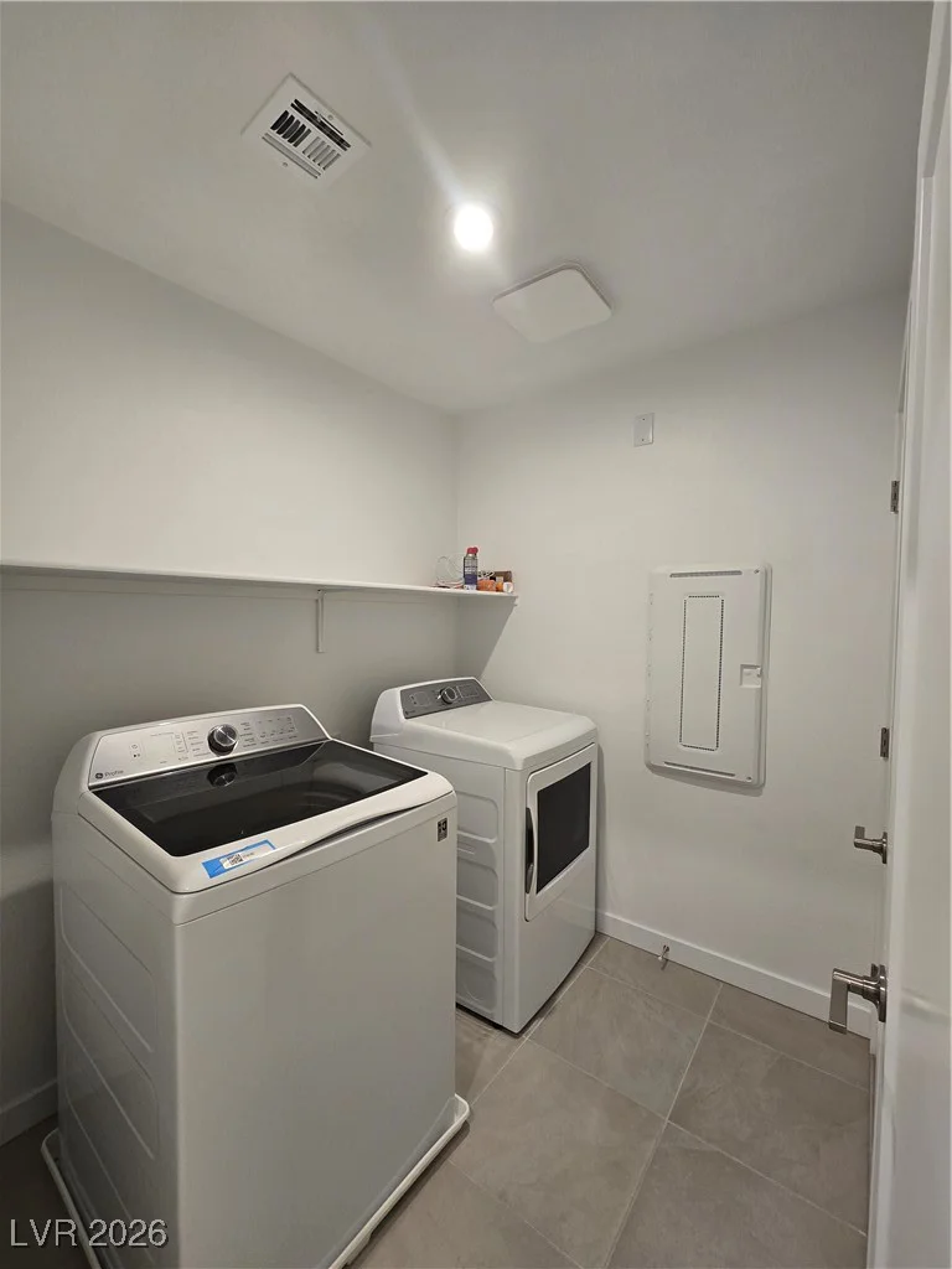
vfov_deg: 106.2
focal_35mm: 13
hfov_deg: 89.9
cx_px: 476
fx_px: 477
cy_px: 634
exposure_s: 1/60
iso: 160
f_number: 2.2
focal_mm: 2.2
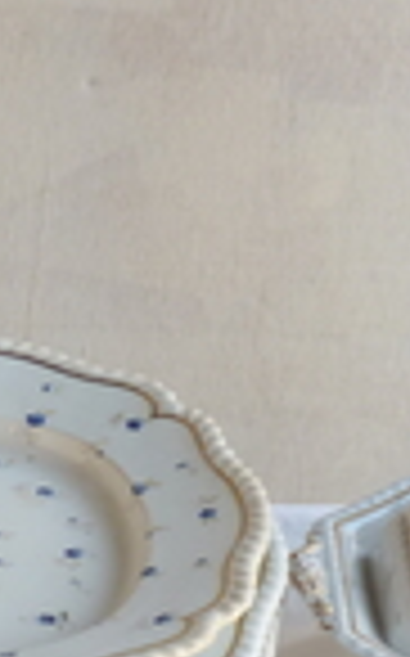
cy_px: 729
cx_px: -252
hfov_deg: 10.0
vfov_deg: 16.1
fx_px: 2257
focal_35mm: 126
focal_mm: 4.7
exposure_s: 1/20
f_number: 3.4
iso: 80
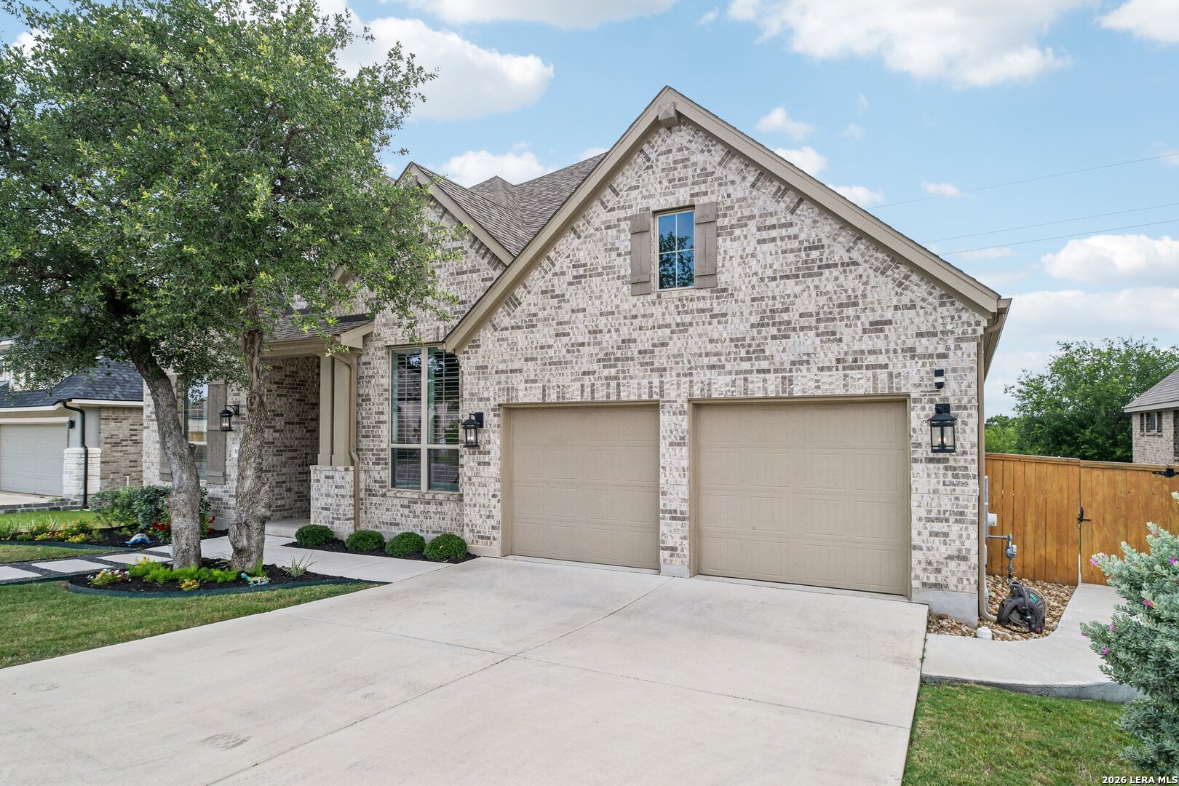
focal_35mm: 21
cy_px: 393
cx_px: 590
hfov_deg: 81.2
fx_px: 688
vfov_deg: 59.5
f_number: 8
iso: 400
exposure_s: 1/640
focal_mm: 14
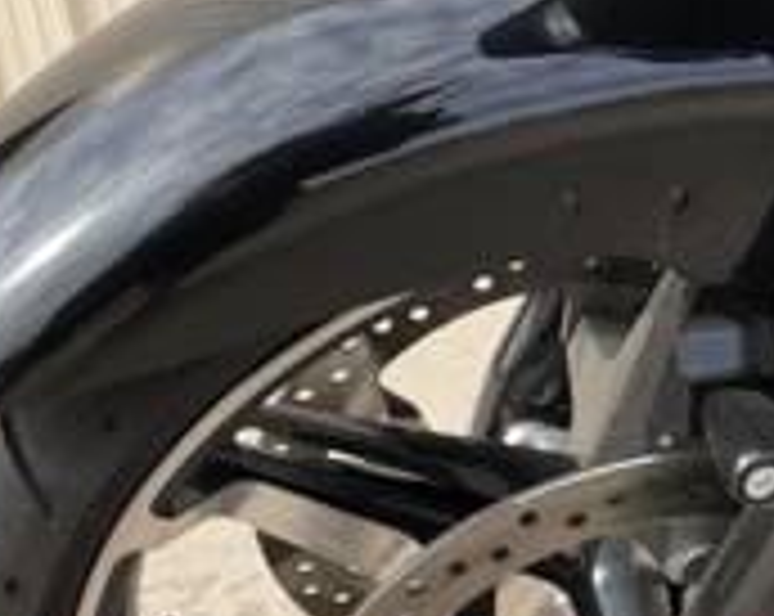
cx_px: 472
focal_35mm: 66
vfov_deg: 22.5
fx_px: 1509
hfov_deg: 28.7
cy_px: 567
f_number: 1.8
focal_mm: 3
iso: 25
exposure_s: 1/781
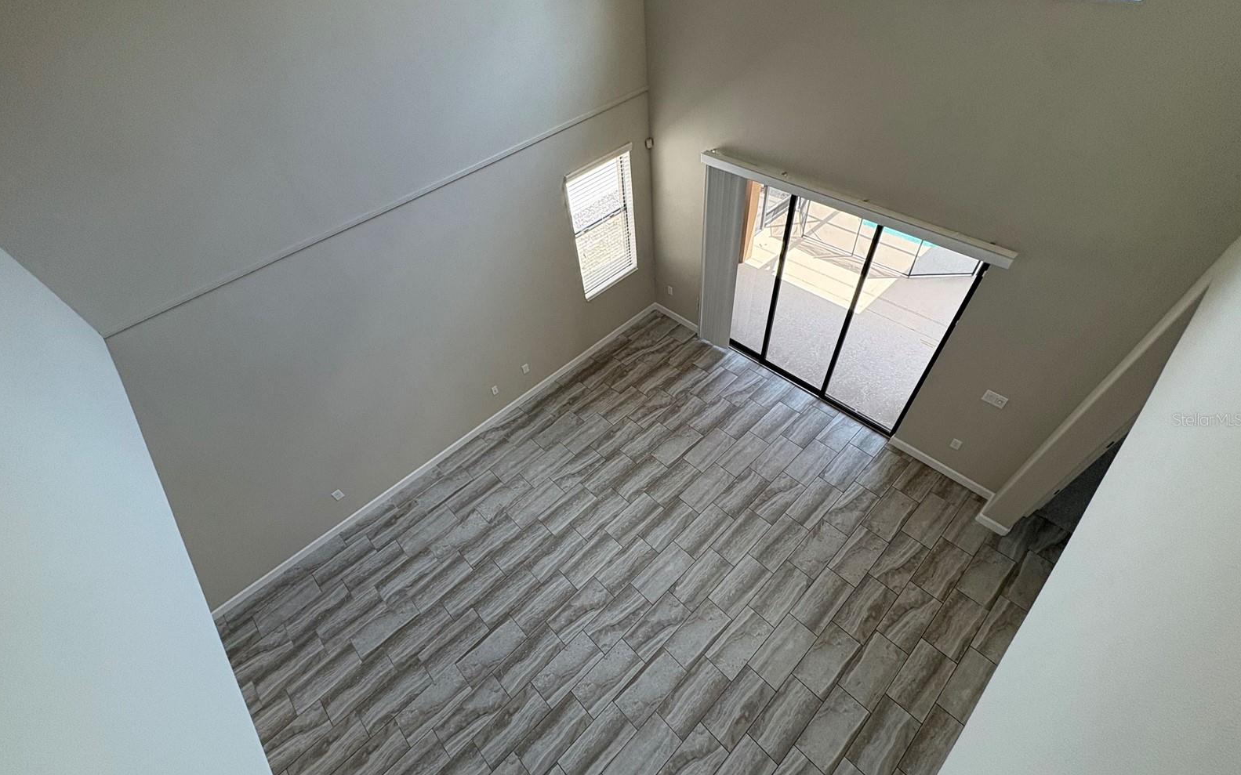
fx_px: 507
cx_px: 619
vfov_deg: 74.6
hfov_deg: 101.5
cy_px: 419
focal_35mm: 15
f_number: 2.2
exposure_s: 1/120
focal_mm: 2.22
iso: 100
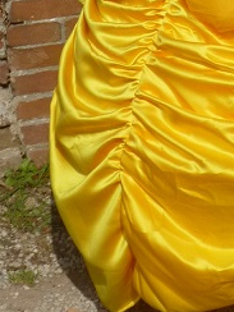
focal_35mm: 218
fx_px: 1965
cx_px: 421
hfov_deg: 6.7
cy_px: -228
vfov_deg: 8.7
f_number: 11
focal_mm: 9.2
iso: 100
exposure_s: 1/1300
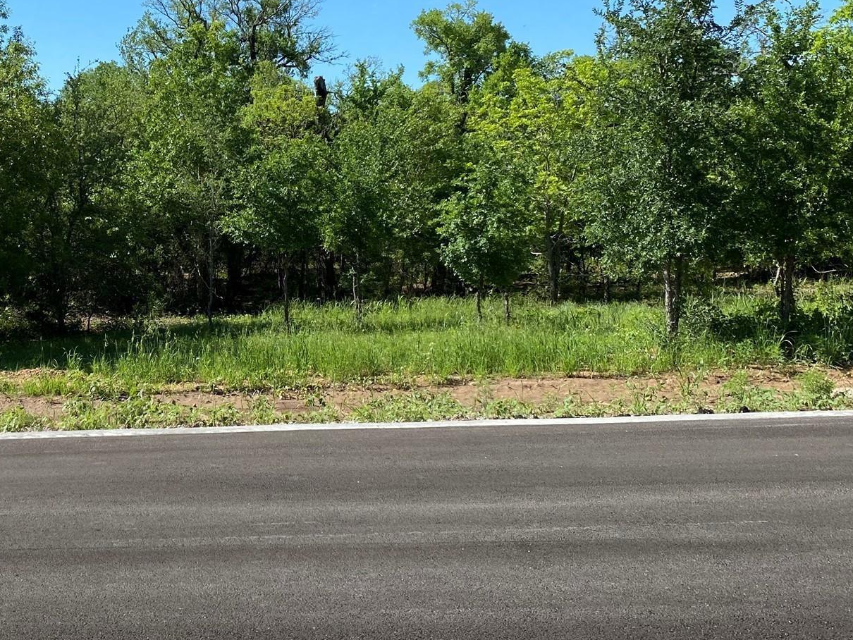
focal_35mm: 44
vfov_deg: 32.9
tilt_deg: -3.4
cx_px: 209
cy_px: 285
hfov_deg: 41.6
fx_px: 1084
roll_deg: +2.0
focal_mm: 4.25
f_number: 1.8
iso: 32
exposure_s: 1/1898
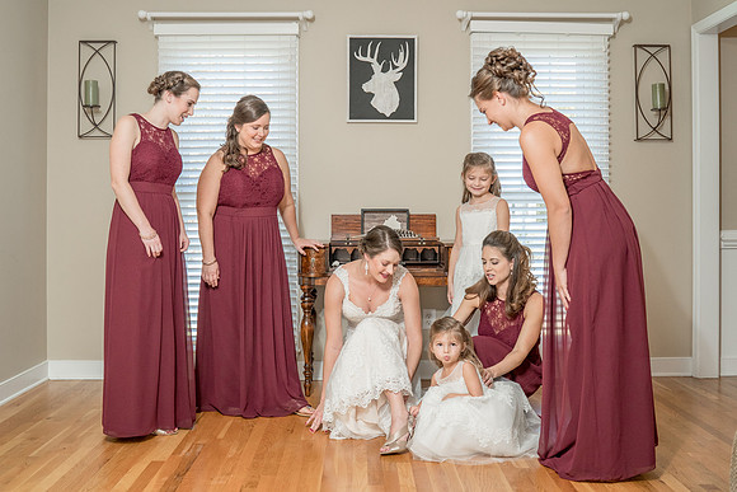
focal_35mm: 40
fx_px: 815
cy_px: 216
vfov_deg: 33.6
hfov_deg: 48.7
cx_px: 368
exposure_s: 1/100
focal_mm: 35
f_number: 5.6
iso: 2000
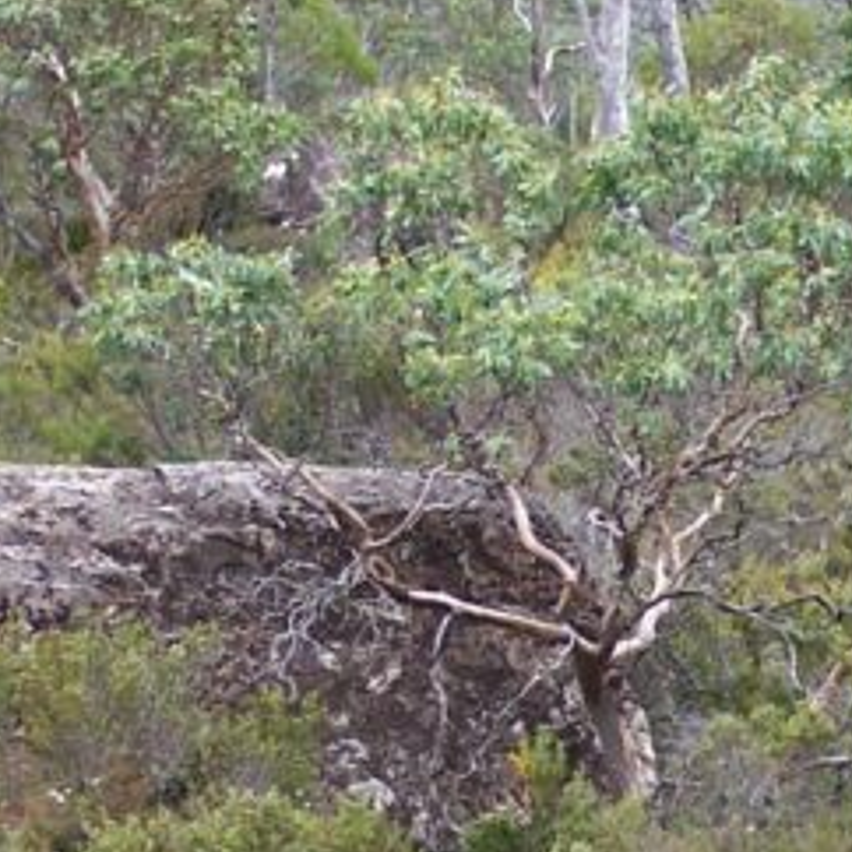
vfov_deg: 6.9
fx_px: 6989
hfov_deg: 6.9
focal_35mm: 251
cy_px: 887
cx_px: 1069
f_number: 3.2
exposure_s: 1/125
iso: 80
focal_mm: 11.1
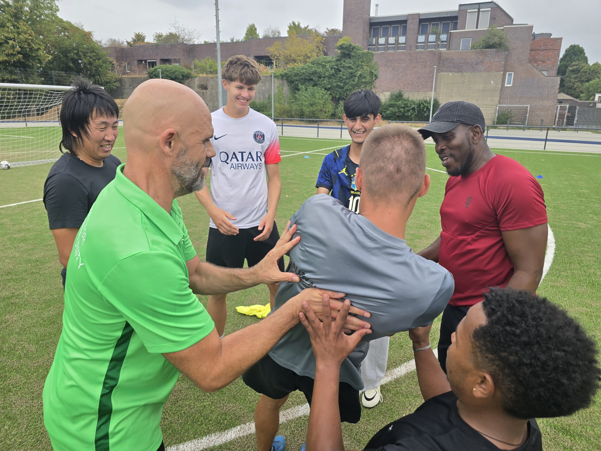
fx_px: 399
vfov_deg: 58.9
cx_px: 300
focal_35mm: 23
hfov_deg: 73.9
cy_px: 226
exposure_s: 1/345
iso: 12
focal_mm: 6.3
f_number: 1.7
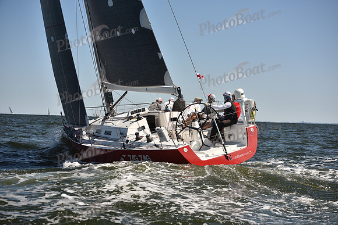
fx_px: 657
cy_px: 112
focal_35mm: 70
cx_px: 169
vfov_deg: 19.5
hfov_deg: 28.8
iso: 250
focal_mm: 70
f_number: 3.5
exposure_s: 1/1600
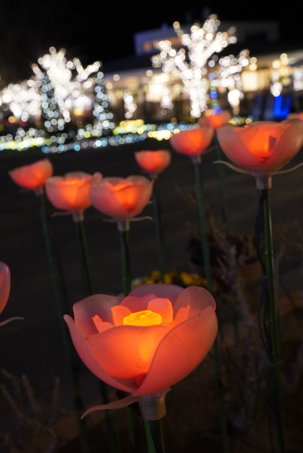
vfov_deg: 41.1
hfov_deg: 28.1
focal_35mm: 48
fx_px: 605
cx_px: 152
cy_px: 226
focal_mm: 32
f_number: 5.6
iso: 3200
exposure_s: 1/30
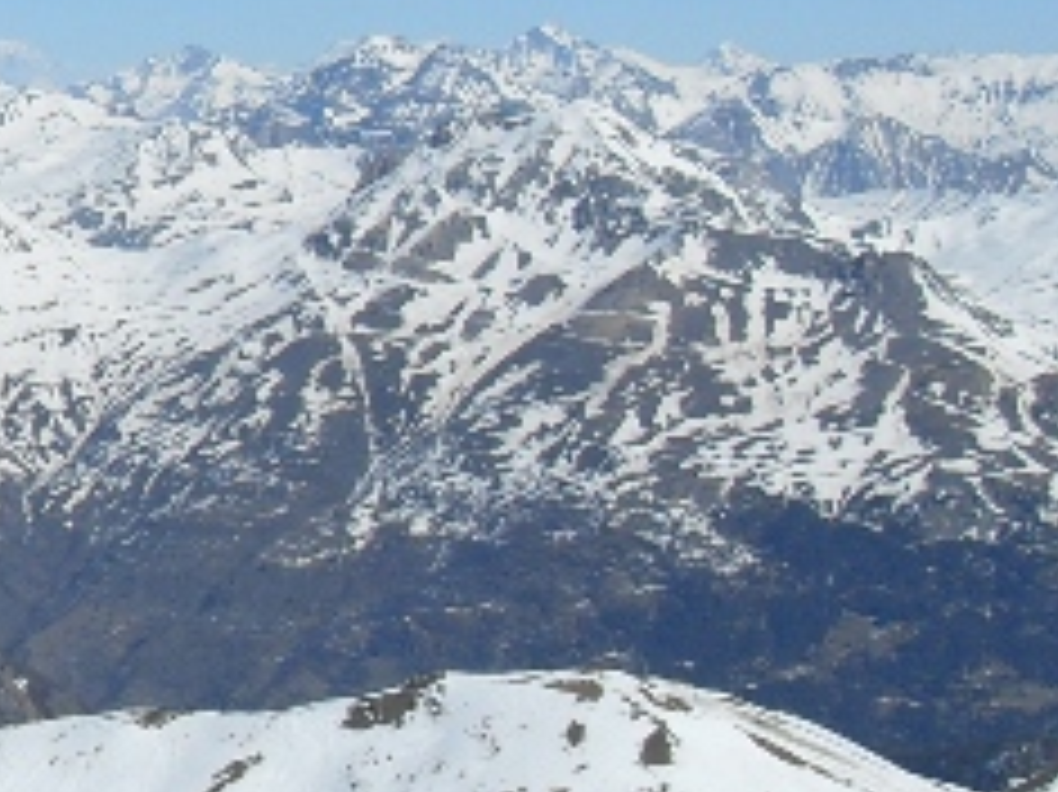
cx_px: 99
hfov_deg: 16.3
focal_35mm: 119
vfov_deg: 12.4
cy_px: 261
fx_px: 3635
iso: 80
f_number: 7
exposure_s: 1/750
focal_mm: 6.3
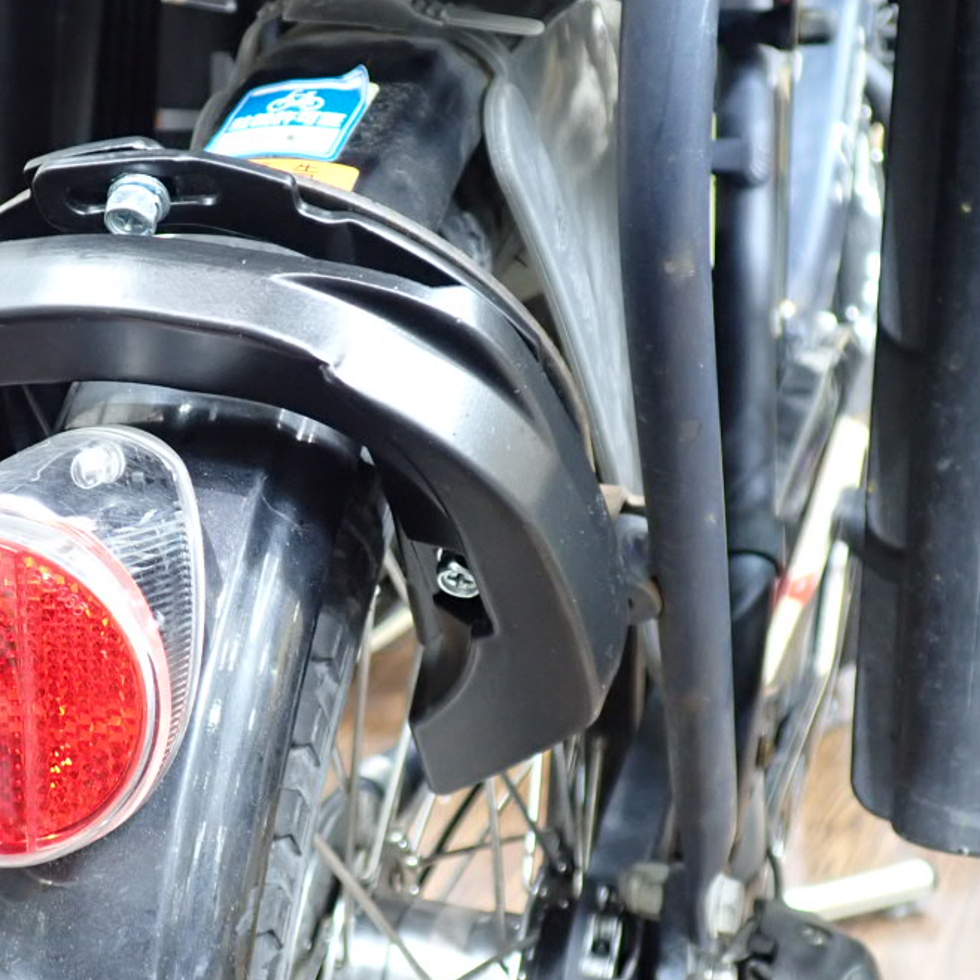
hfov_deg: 30.7
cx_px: 286
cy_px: 472
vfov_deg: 31.1
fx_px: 1762
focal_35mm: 55
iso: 400
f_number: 2.4
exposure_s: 1/30
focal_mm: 5.79
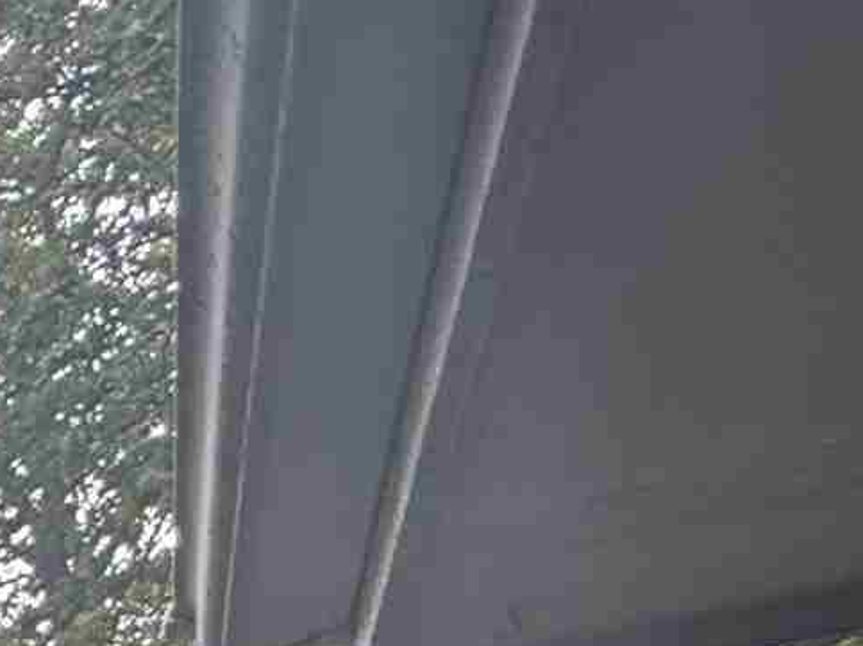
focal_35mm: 89
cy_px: 1810
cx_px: -1537
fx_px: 2218
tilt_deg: -4.1
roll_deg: +0.0
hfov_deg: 12.5
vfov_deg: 11.5
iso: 100
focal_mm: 2.22
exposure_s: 1/99
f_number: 2.2
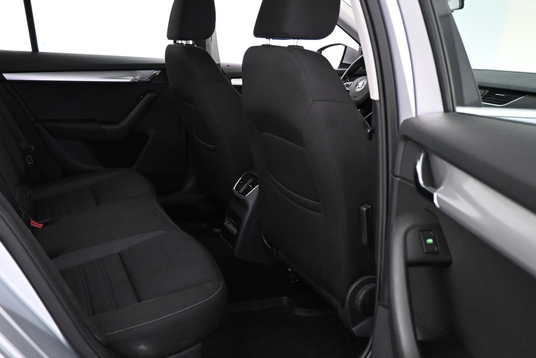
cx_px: 190
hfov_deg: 53.6
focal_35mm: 35
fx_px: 521
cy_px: 180
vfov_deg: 37.9
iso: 4500
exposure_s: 1/60
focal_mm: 16
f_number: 3.5
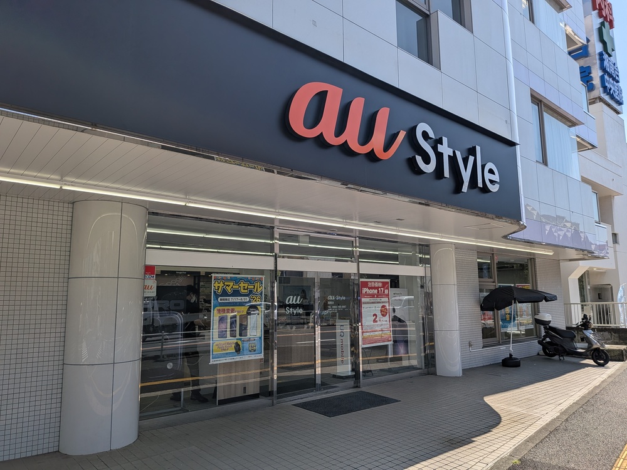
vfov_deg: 56.8
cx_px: 314
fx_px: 435
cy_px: 235
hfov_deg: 71.6
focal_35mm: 24
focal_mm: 4.53
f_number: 1.7
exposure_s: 1/1266
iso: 26
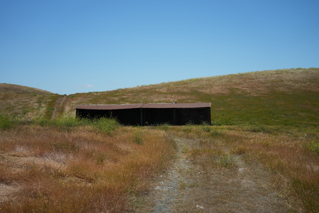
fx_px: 443
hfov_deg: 39.6
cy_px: 106
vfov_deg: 27.0
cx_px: 160
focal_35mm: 50
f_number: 4.5
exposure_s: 1/3200
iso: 250
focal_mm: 50
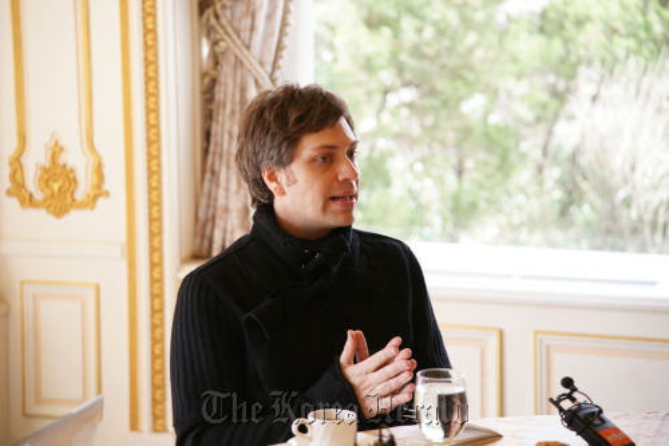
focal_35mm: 105
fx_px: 1950
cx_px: 334
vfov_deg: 13.0
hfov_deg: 19.5
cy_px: 223
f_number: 4.5
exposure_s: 1/125
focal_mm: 105
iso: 640
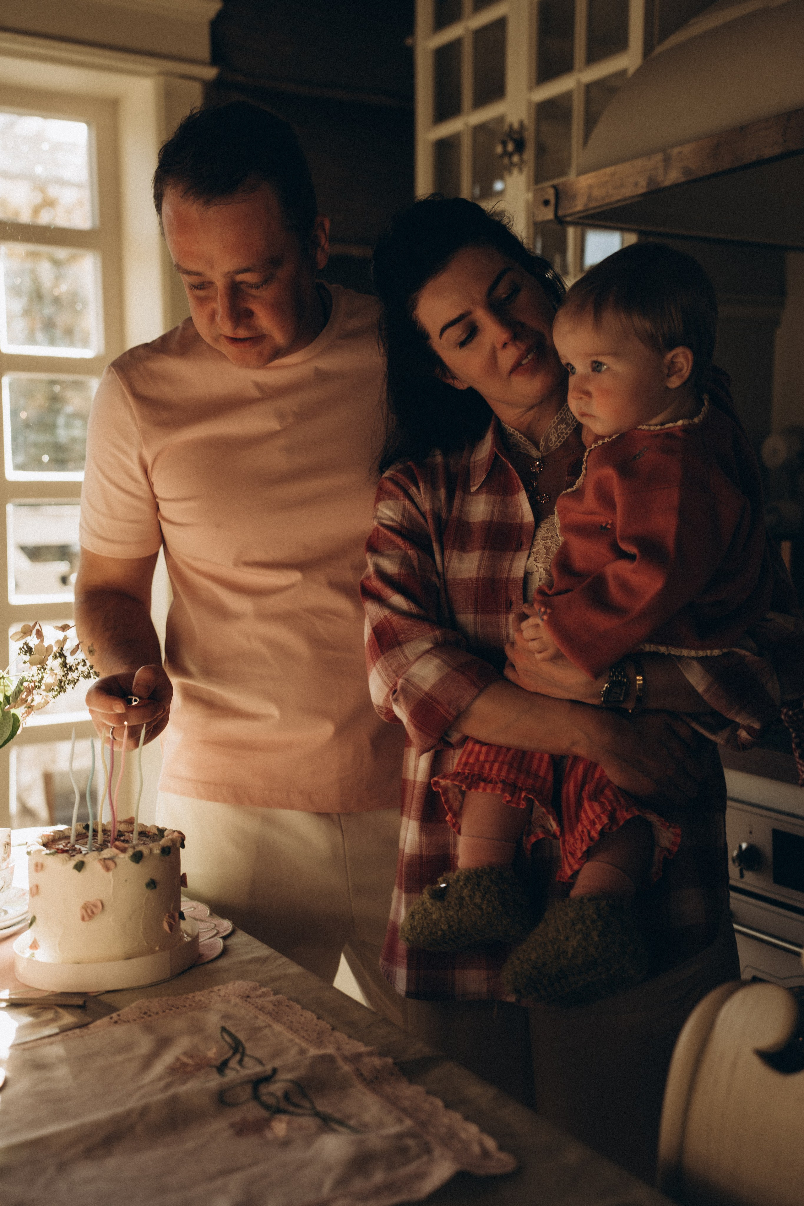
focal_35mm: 44
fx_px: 1474
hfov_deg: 30.5
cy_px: 603
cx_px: 402
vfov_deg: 44.5
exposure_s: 1/100
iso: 125
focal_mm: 44
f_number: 2.8
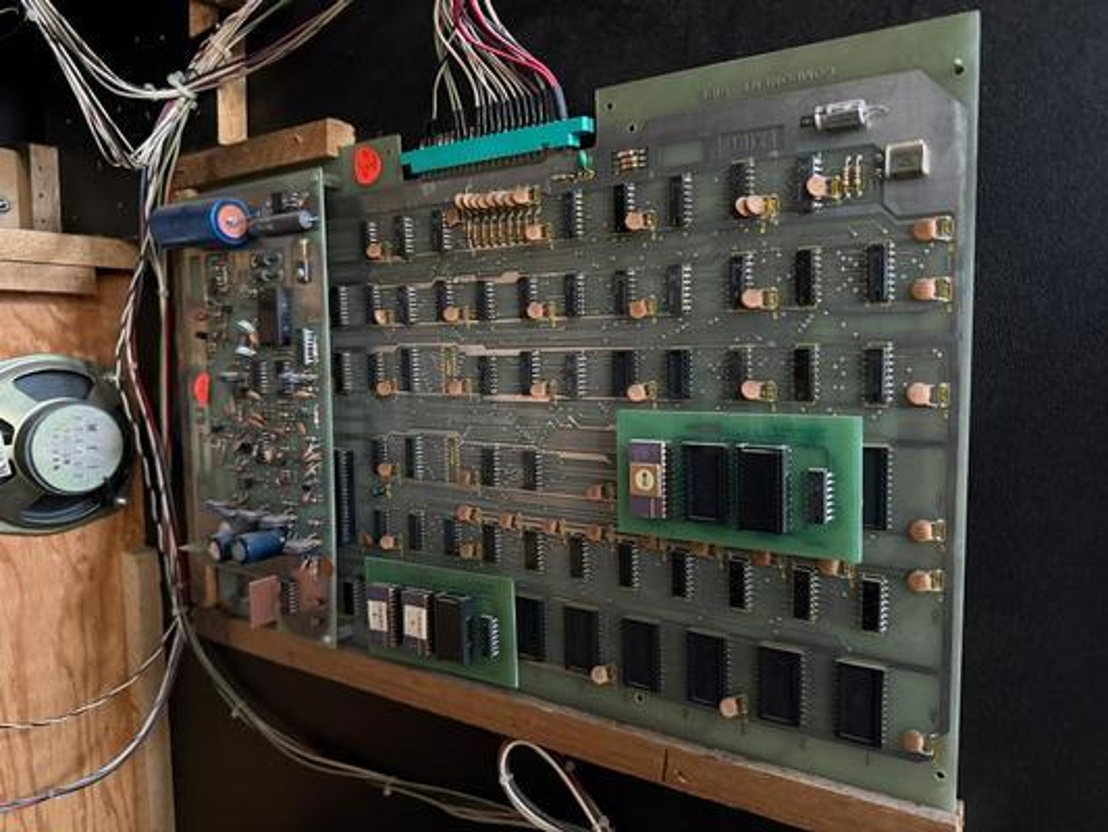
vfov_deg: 56.8
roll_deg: +0.4
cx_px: 554
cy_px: 416
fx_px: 768
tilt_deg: -6.7
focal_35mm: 24
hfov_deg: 71.6
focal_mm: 6.76
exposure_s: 1/24
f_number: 1.78
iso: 1250
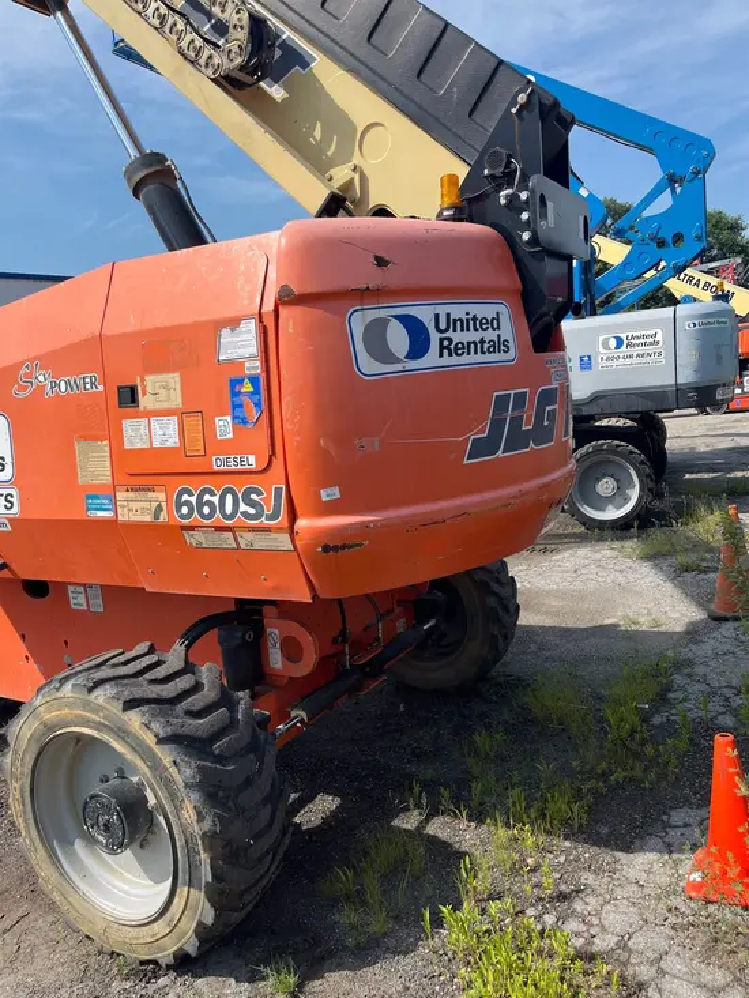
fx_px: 750
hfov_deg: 53.1
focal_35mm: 26
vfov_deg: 67.3
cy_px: 499
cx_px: 374
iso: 50
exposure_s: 1/2268
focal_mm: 5.1
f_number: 1.6
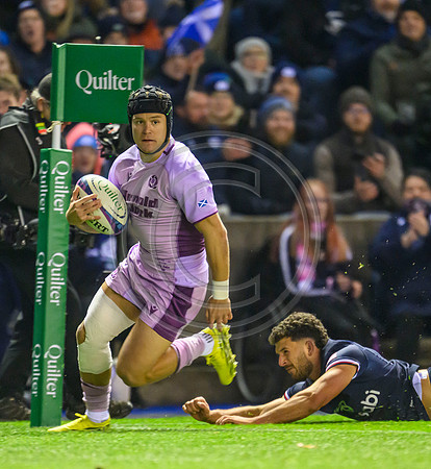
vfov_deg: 2.0
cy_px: 261
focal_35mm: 920
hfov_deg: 1.8
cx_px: 271
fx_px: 13537
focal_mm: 560
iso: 8000
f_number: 4
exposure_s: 1/500
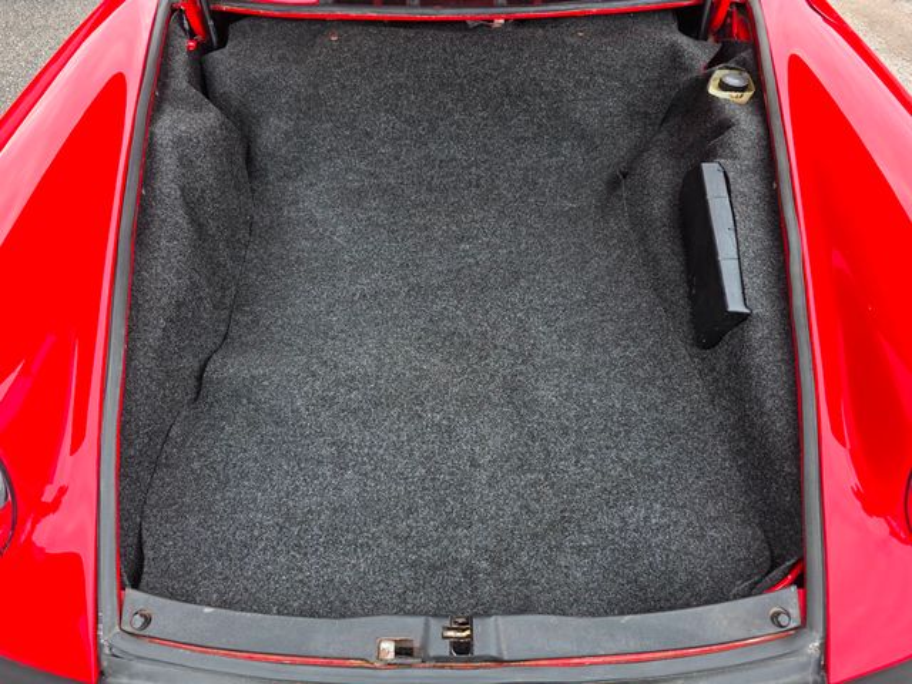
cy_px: 342
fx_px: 606
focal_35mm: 23
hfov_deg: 73.9
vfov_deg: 58.9
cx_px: 456
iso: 40
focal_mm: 6.3
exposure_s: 1/359
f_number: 1.7
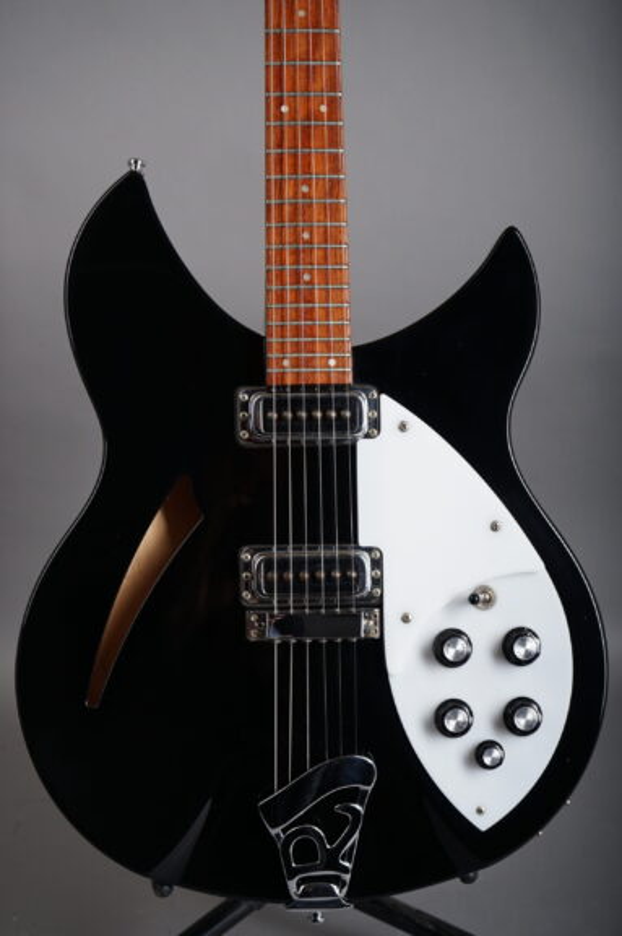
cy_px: 468
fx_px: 1428
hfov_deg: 24.6
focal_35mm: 55
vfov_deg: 36.3
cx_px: 311
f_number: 8
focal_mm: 55
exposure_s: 1/160
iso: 160
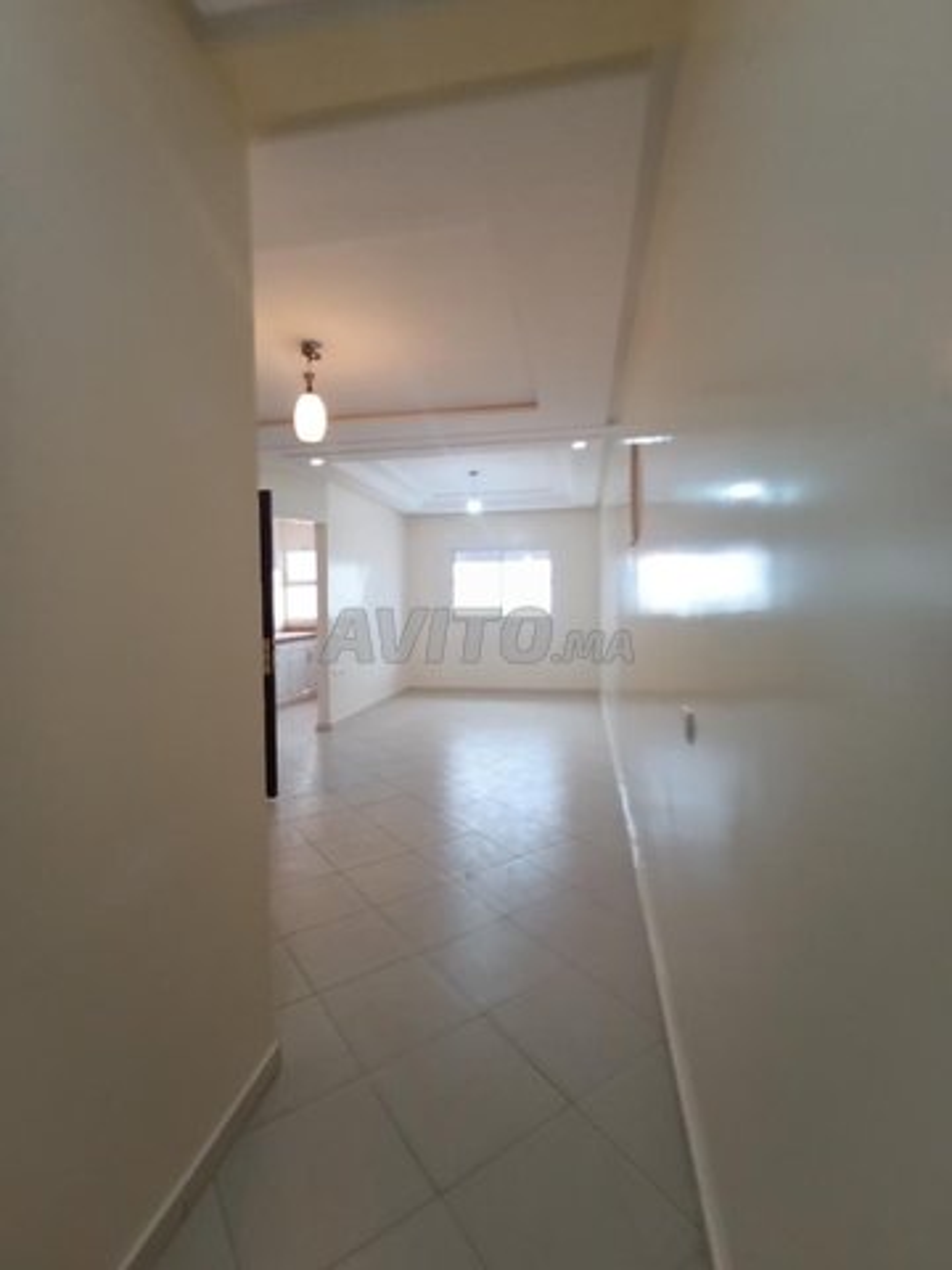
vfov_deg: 94.5
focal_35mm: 16
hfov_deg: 78.1
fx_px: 587
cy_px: 635
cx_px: 476
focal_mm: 1.65
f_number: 2.2
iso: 320
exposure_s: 1/33.3
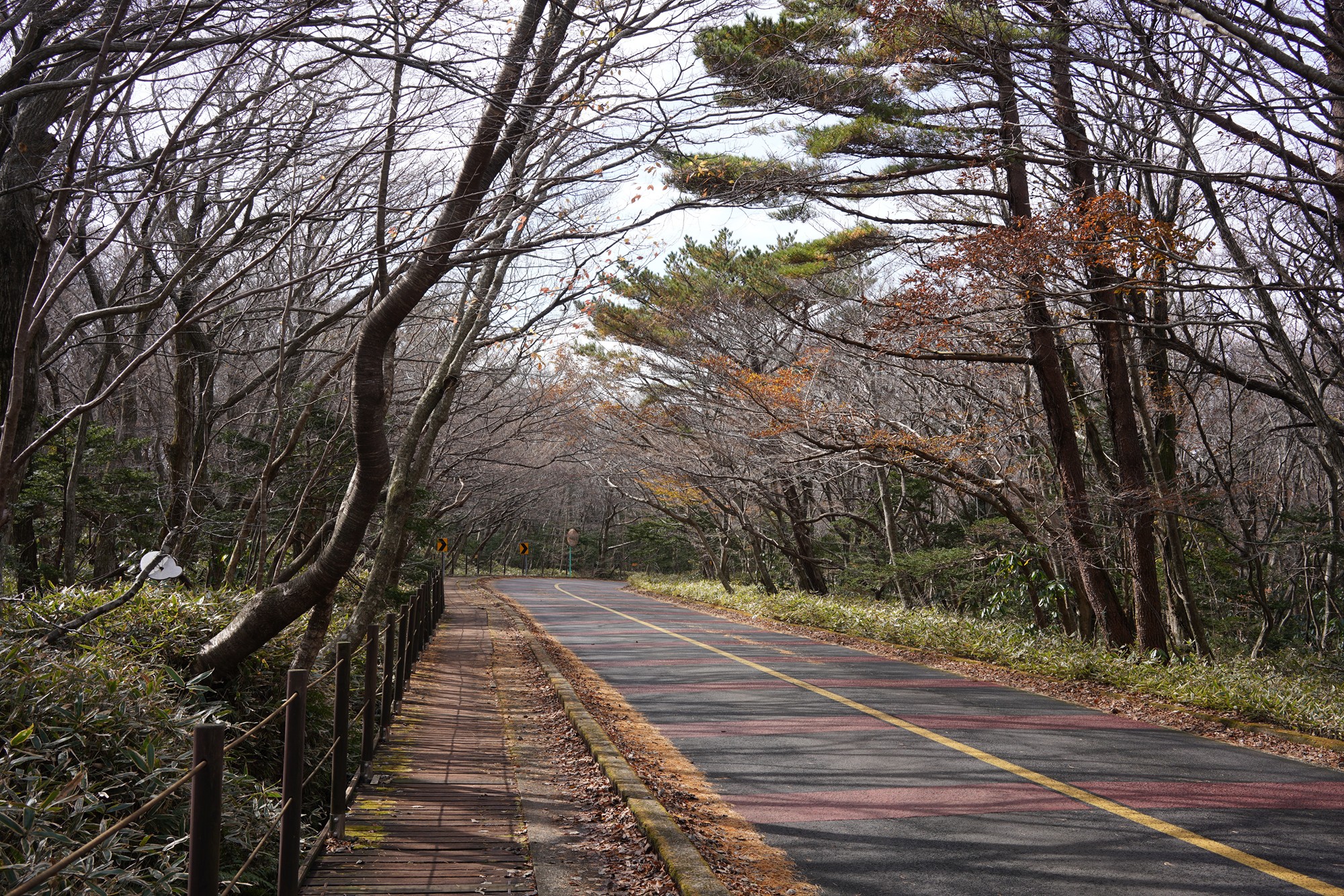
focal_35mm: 35
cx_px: 672
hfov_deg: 54.4
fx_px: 1307
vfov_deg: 37.9
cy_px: 448
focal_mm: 35
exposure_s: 1/100
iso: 100
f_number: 8
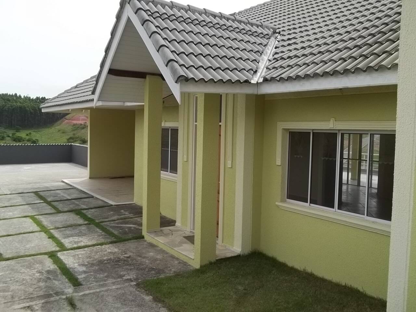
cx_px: 208
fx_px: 385
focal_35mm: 32
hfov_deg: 56.8
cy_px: 156
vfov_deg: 44.2
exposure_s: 1/125
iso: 64
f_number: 8.8
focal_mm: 5.7
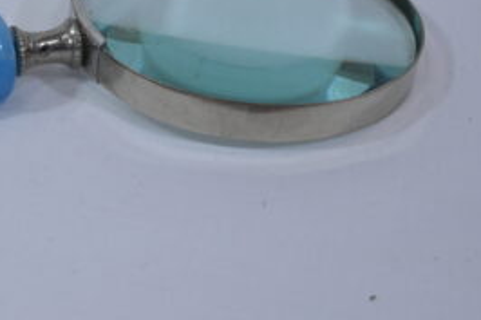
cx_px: -22
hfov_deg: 20.3
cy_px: 117
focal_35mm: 97
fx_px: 1295
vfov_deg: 14.1
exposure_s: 1/125
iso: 640
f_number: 10
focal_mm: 43
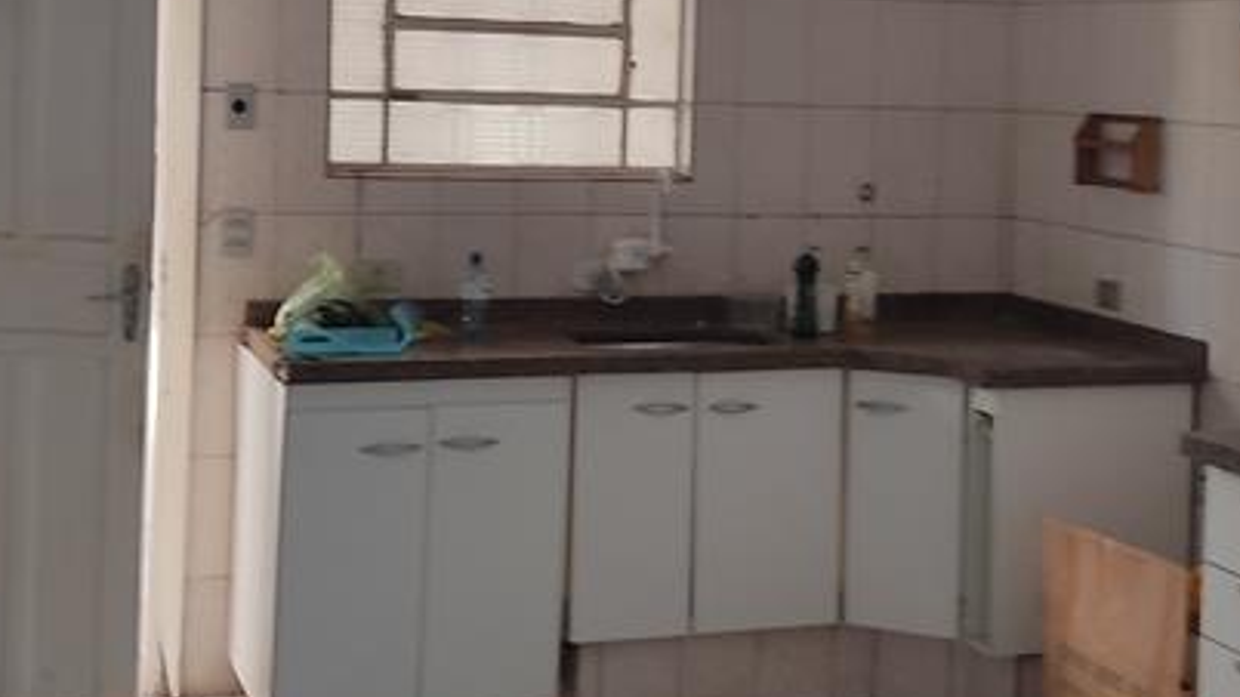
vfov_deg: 17.9
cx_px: 780
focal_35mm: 67
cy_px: 160
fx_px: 2203
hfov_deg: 31.3
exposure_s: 1/40
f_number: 1.79
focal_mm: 4.74
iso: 116
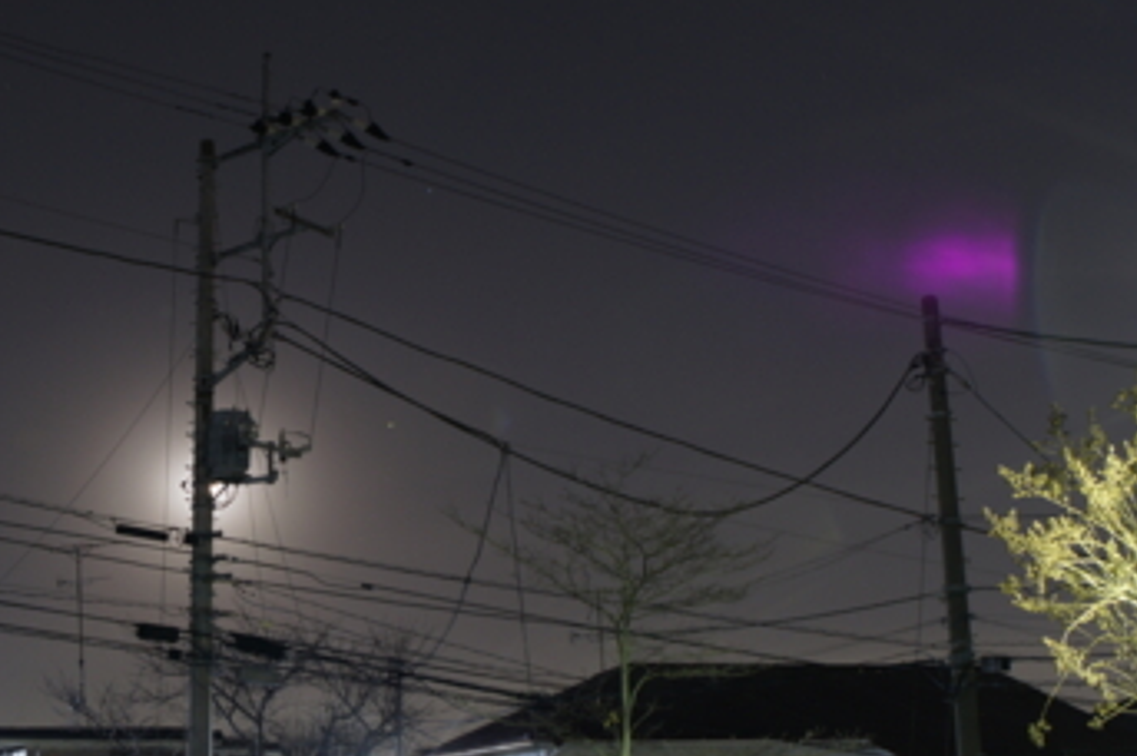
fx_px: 1988
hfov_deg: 31.1
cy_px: 390
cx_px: 219
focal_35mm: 63
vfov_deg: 21.5
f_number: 7.1
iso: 200
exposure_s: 20
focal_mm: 24
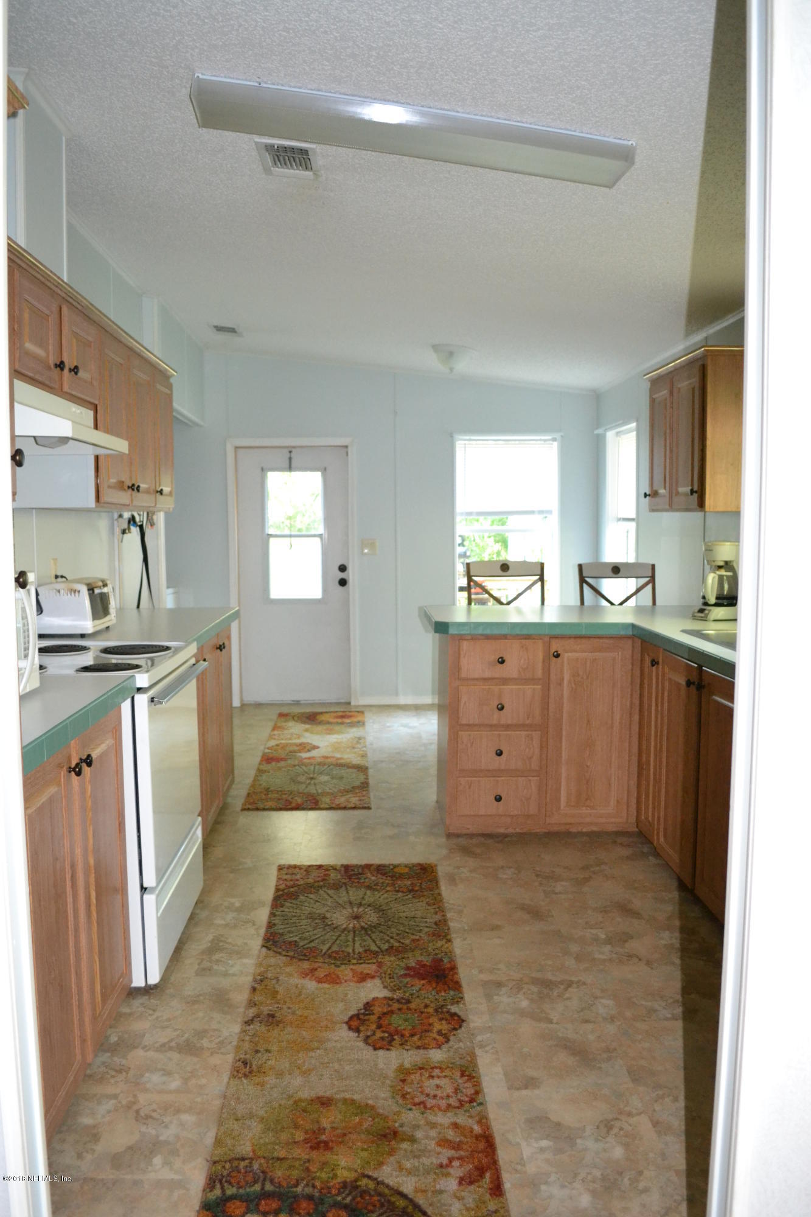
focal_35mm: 27
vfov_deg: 67.4
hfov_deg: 47.9
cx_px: 406
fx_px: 912
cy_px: 608
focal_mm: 18
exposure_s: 1/60
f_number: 3.5
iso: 2500
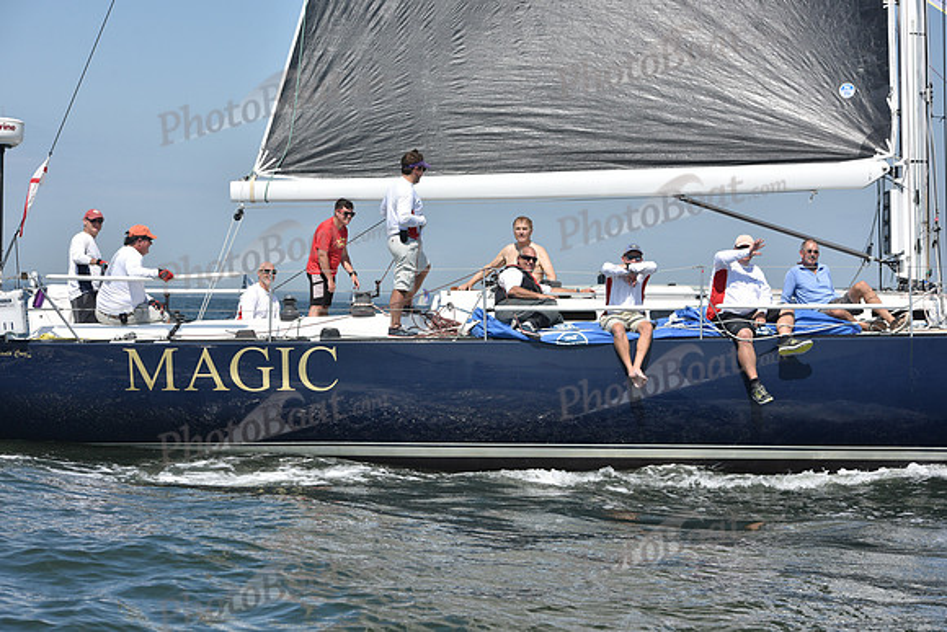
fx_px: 2578
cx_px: 474
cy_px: 316
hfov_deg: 20.8
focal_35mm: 98
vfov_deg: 14.0
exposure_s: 1/1250
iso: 250
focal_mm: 98
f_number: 8
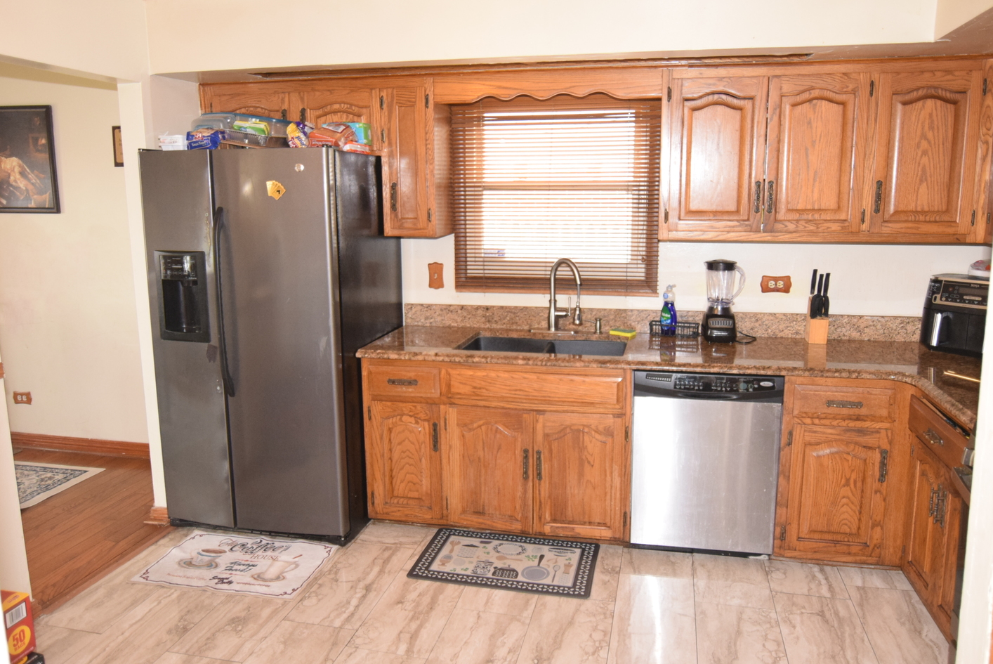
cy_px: 308
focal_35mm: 24
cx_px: 522
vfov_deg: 53.2
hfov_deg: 73.6
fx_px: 662
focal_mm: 14
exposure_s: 1/60
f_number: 2.8
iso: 1800
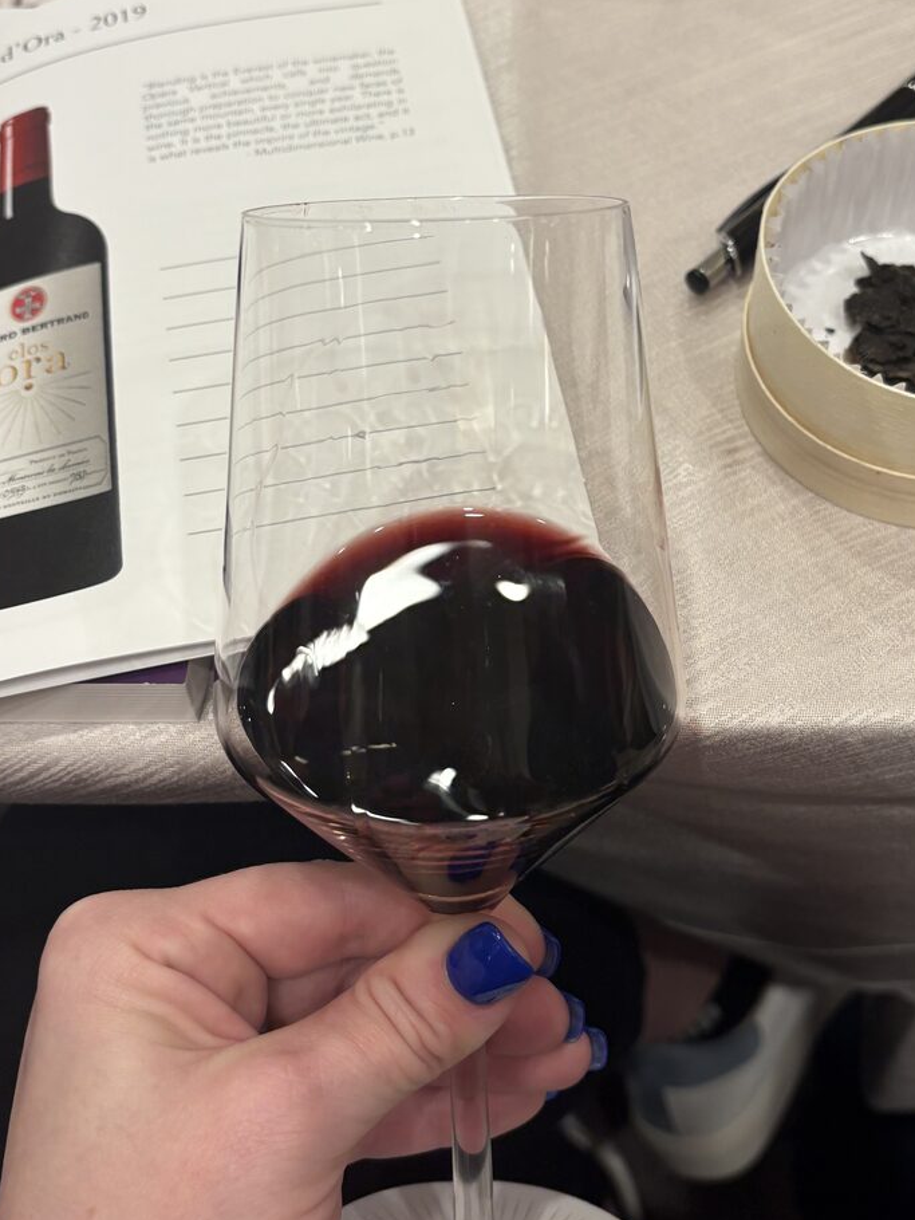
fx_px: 1409
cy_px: 544
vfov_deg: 46.7
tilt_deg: -54.2
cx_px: 521
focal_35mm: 40
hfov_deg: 35.9
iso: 80
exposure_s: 1/60
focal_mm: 5.96
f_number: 1.6
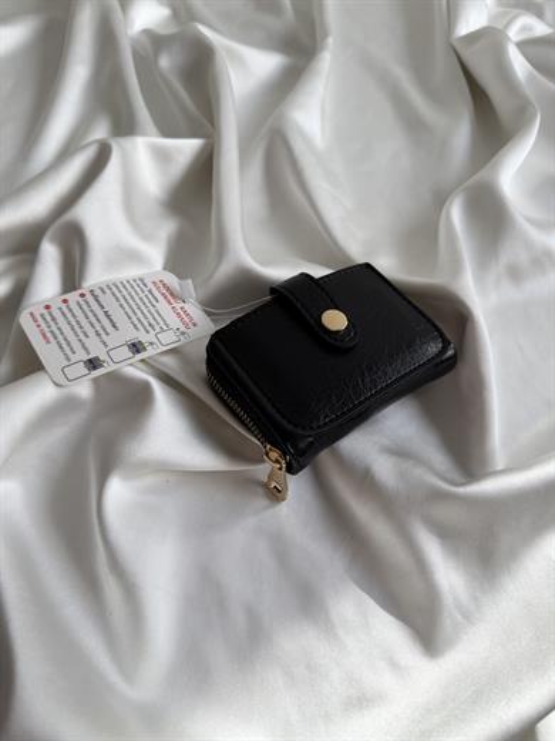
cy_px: 370
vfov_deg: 71.6
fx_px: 513
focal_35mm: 24
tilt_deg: -57.9
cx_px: 278
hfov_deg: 56.8
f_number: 1.78
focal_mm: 6.76
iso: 80
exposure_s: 1/285
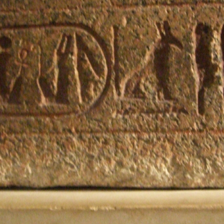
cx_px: 135
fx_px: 542
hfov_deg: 23.3
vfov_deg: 23.3
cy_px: 83
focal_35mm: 74
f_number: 2.7
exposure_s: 1/15
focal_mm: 6.2
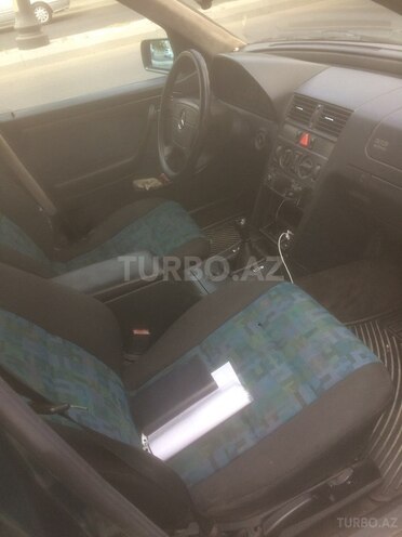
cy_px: 268
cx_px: 201
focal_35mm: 29
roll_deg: +6.6
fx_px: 449
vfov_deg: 61.7
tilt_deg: -35.9
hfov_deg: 48.2
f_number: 2.2
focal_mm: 4.15
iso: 32
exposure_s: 1/173
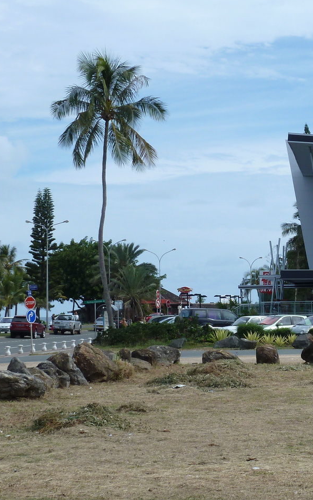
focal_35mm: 98
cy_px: 286
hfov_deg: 13.2
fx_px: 1338
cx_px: 314
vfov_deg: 21.2
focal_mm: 9.1
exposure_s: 1/400
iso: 80
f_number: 5
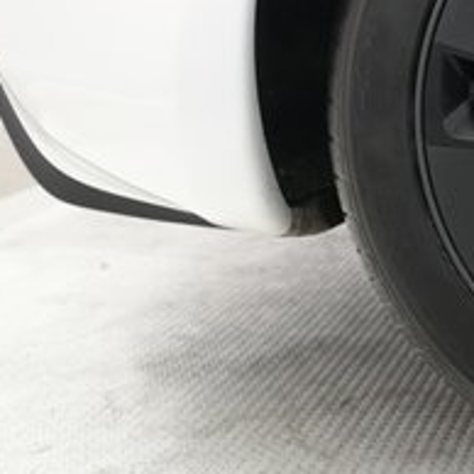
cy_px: 103
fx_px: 1131
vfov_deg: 23.4
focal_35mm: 73
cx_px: 711
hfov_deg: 20.3
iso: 4000
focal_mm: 26
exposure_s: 1/160
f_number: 2.8
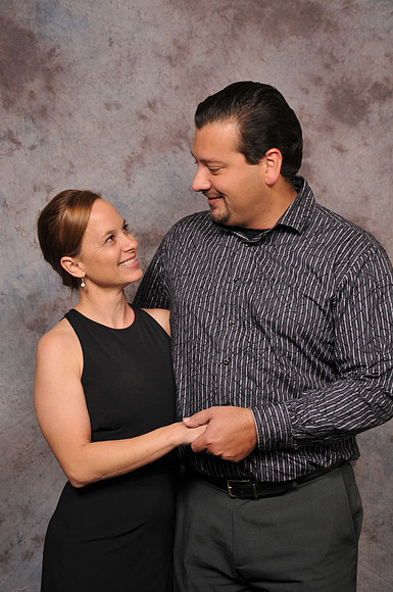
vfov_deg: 31.9
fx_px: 1035
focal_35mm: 63
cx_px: 196
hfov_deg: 21.5
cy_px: 296
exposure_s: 1/60
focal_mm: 42
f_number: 5.6
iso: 200
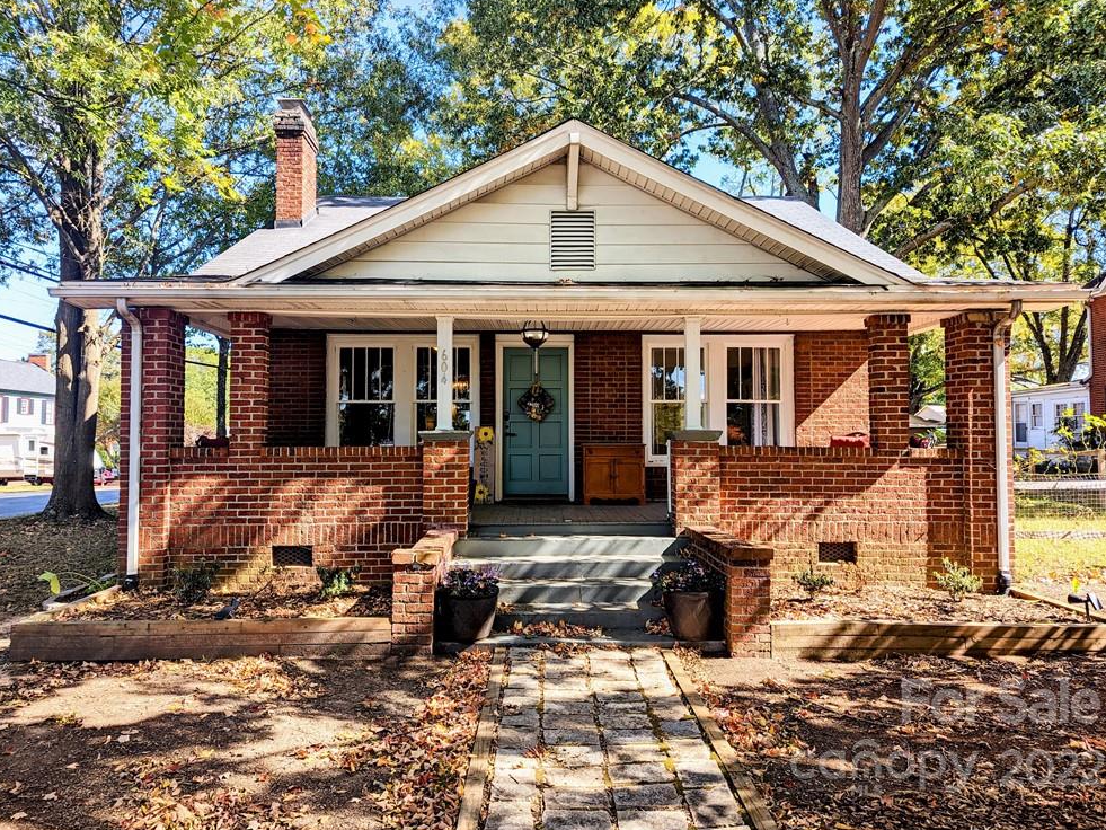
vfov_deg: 54.9
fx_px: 799
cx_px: 552
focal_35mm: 25
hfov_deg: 69.4
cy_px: 408
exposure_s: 1/510
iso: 45
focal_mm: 6.81
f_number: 1.85
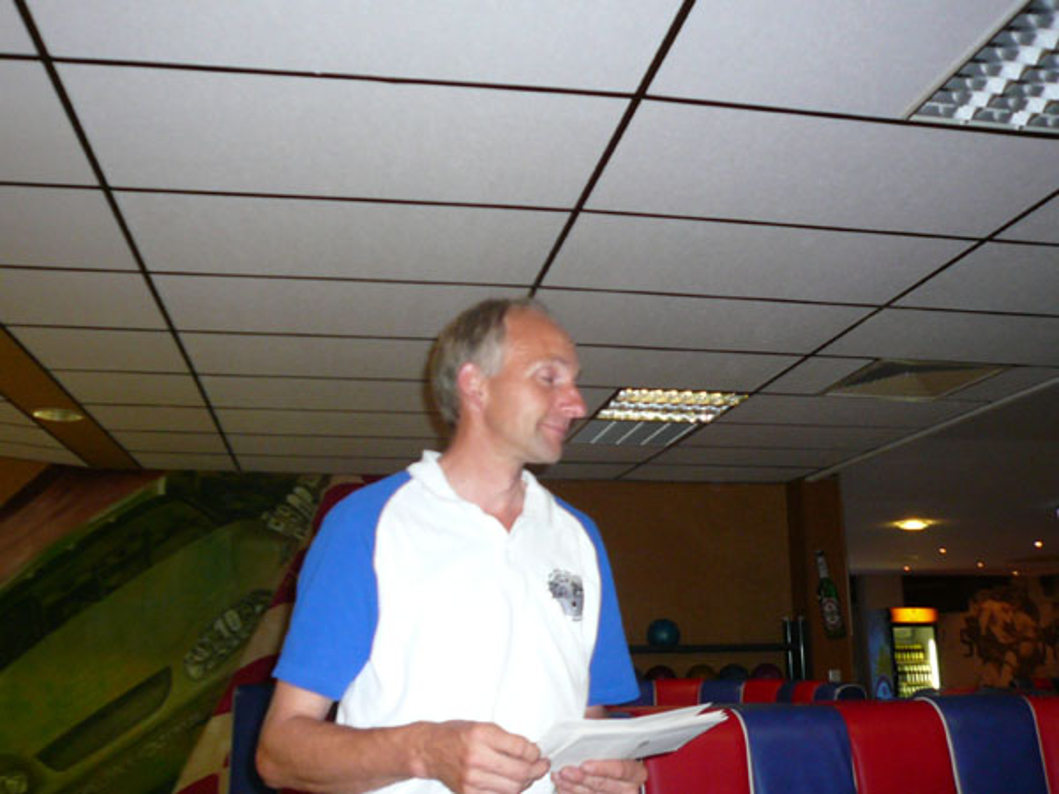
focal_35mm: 35
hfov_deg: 52.6
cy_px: 397
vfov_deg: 40.7
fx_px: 1071
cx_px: 530
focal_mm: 4.7
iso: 160
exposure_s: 1/30
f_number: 2.8
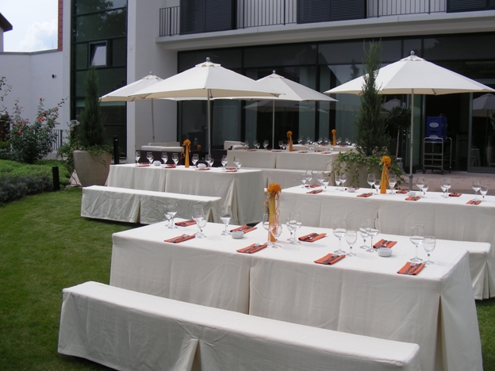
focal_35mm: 39
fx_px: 558
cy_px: 187
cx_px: 244
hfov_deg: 47.9
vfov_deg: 36.8
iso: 50
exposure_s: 1/572
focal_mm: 6.3
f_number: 4
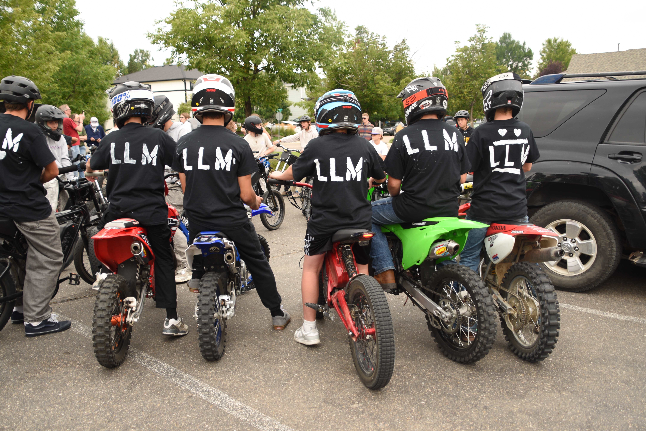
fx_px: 646
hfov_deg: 53.1
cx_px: 323
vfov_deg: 36.9
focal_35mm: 36
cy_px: 216
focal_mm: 24
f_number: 3.8
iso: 100
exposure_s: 1/160
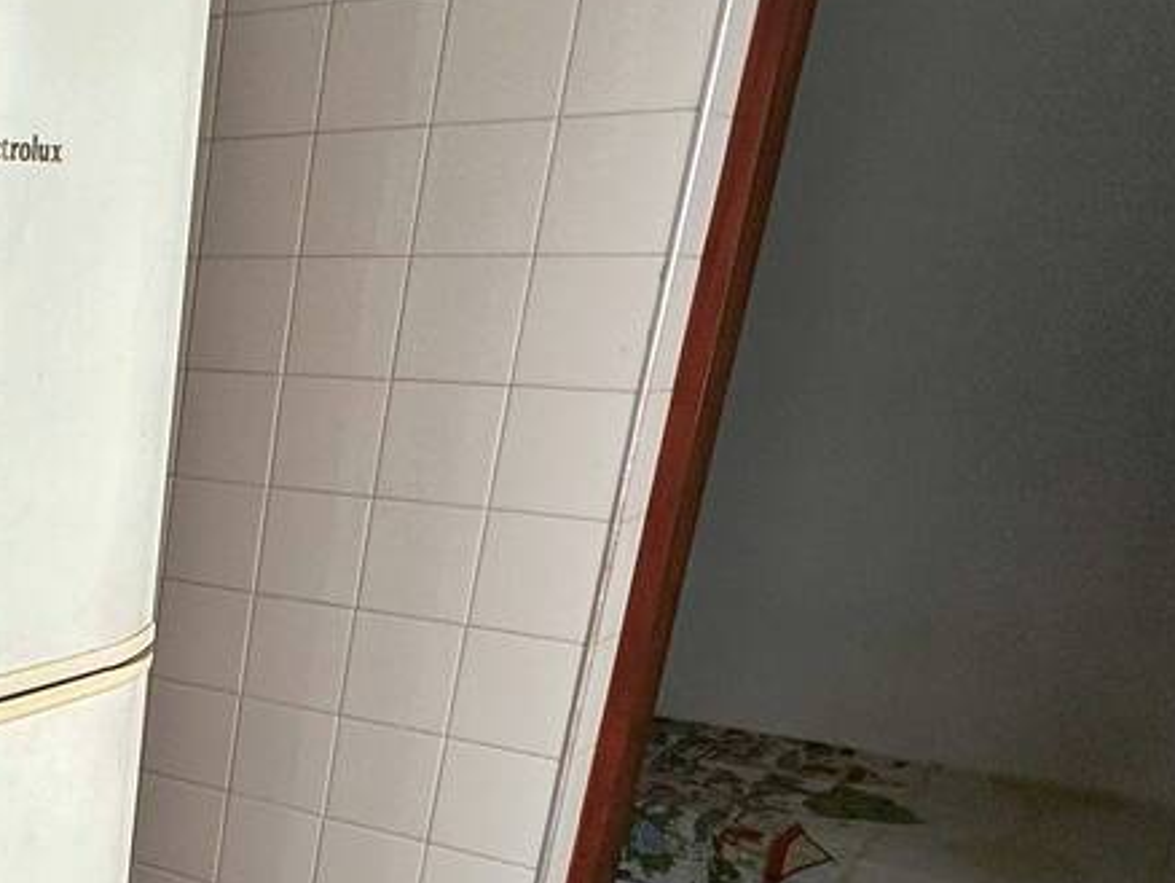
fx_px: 1562
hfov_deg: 32.9
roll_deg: -1.4
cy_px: 856
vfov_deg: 29.7
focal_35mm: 46
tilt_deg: -19.9
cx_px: -271
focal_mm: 2.22
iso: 80
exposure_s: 1/120
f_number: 2.2
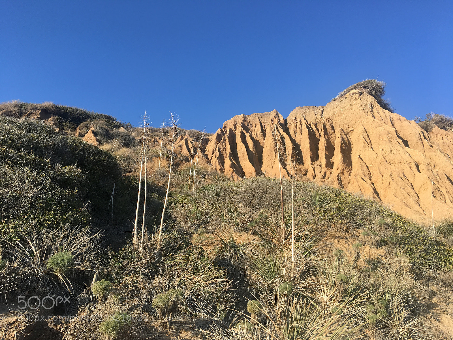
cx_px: 226
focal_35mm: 29
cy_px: 170
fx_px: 380
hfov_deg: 61.7
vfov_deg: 48.2
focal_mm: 4.15
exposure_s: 1/754
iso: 25
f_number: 2.2
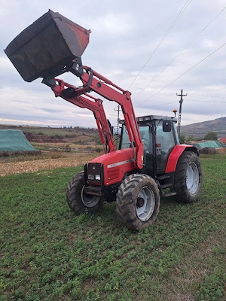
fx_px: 200
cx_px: 113
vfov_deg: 73.9
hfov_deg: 58.9
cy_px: 150
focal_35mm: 23
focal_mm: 5.54
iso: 40
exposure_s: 1/769
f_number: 1.8
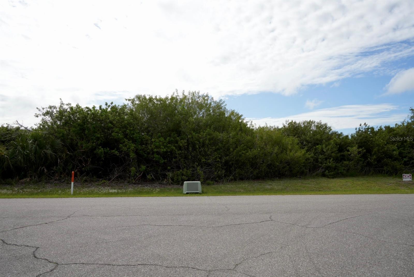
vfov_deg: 46.5
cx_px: 207
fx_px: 322
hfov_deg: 65.4
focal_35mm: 28
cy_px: 138
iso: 100
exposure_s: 1/1000
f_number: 4.5
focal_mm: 28
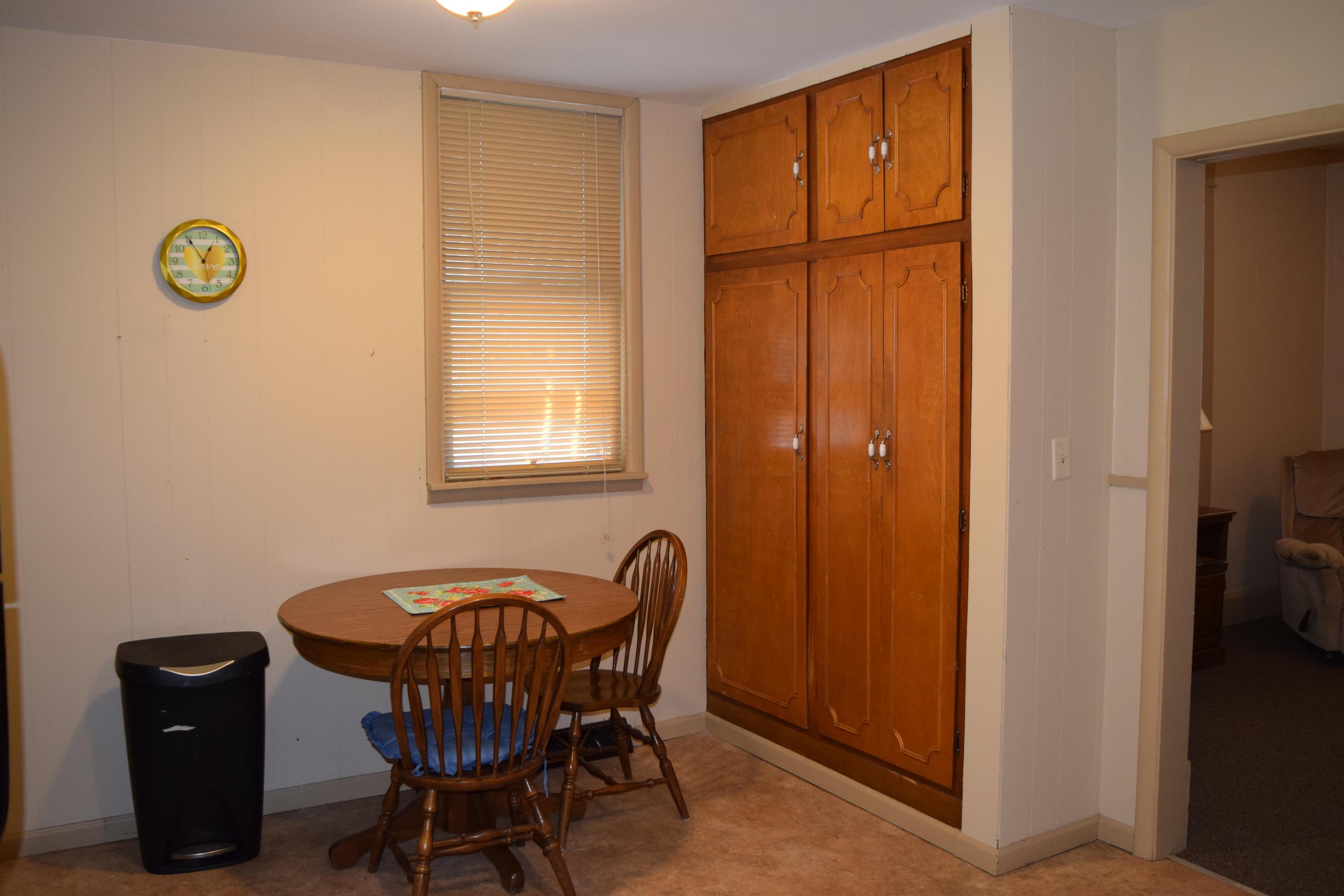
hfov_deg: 59.5
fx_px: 1176
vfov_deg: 41.7
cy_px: 448
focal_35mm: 32
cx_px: 672
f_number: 4.5
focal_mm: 21
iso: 800
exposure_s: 1/80
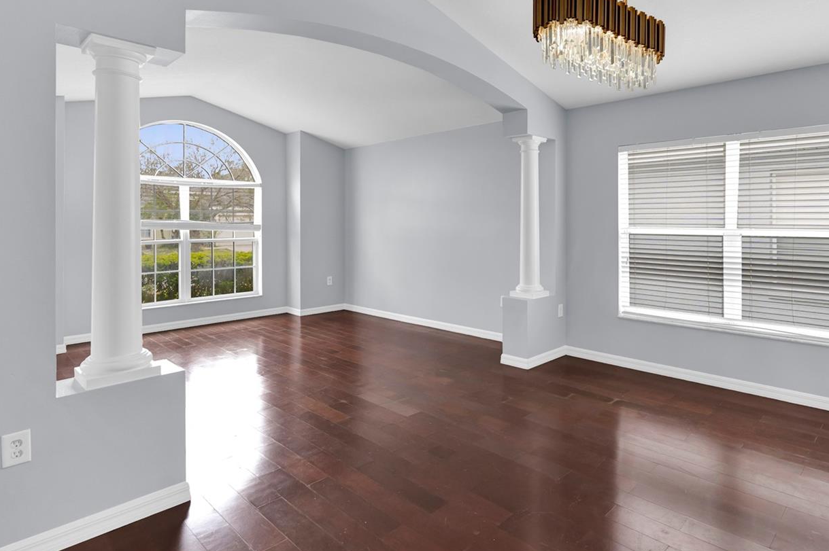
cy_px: 215
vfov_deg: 58.8
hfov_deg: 80.6
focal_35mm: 21
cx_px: 483
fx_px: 483
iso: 1600
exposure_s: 1/100
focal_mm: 16
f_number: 5.6
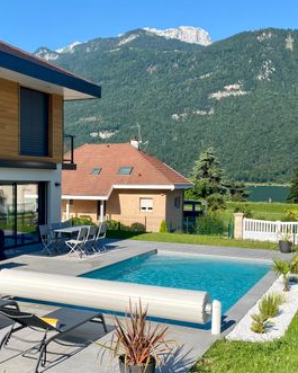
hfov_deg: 32.2
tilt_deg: -4.2
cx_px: 80
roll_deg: -0.4
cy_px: 225
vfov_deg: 40.1
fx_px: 507
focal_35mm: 46
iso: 32
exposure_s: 1/2183
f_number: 1.8
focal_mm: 4.25
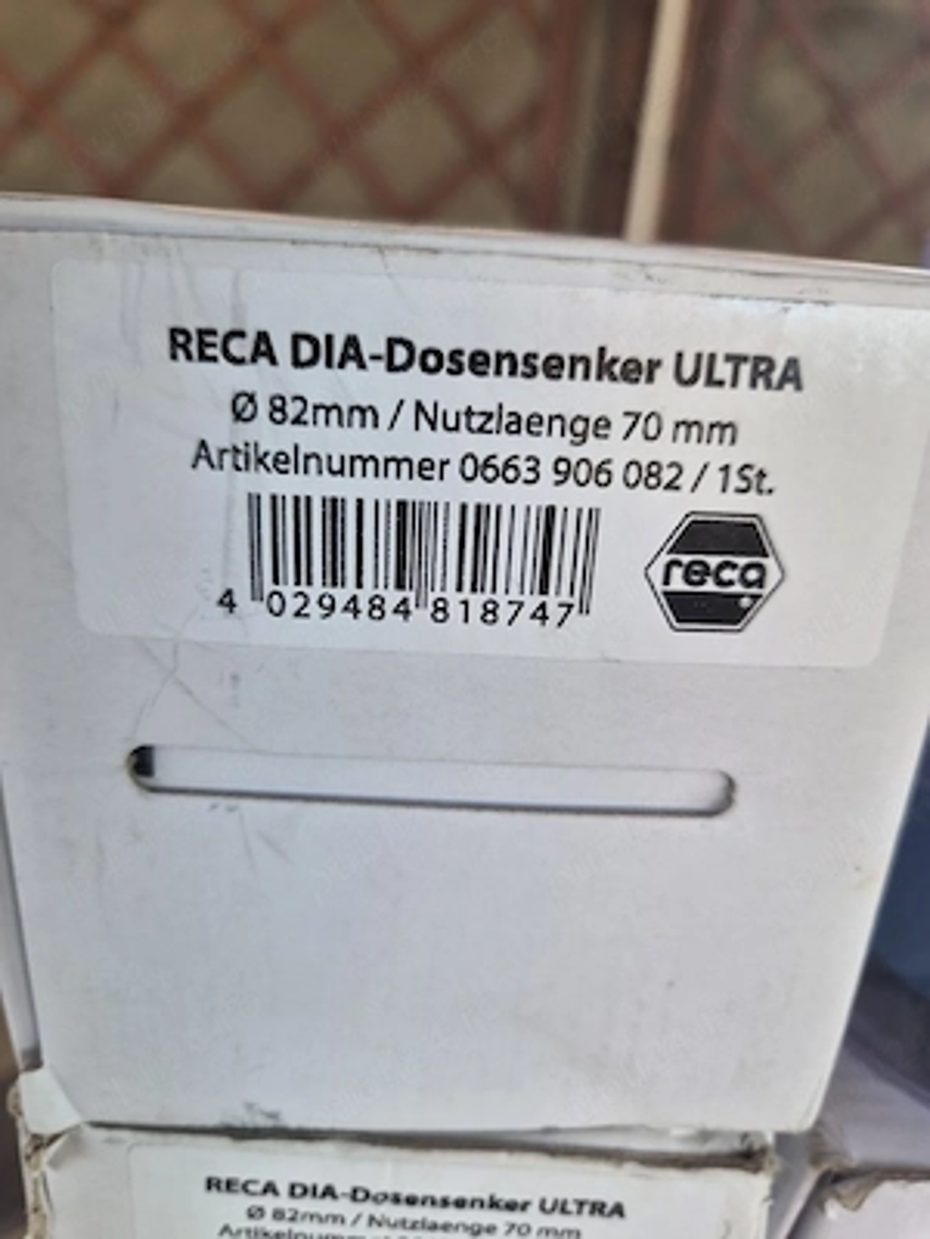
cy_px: 620
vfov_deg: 73.9
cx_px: 465
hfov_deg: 58.9
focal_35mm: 23
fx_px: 824
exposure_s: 1/182
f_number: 1.8
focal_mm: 5.4
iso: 40
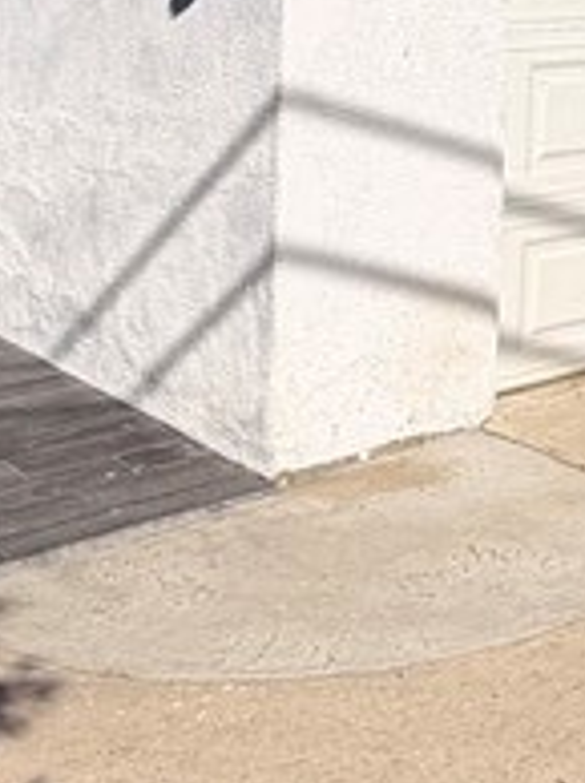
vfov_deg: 24.2
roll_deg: -2.0
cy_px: -129
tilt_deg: +0.1
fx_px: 1671
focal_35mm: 74
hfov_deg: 19.2
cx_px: 613
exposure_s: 1/1534
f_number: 2.2
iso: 20
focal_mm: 2.22
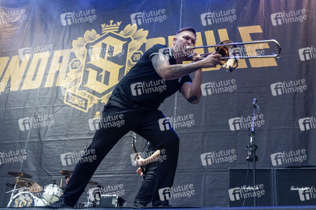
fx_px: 333
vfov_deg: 35.0
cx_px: 158
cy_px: 105
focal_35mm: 38
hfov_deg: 50.7
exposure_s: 1/320
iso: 1600
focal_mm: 38
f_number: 5
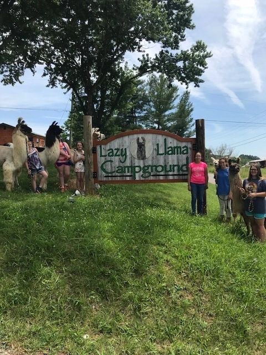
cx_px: 133
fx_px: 287
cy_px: 178
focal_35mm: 28
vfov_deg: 63.4
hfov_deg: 49.7
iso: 20
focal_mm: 3.99
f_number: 1.8
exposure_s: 1/2128
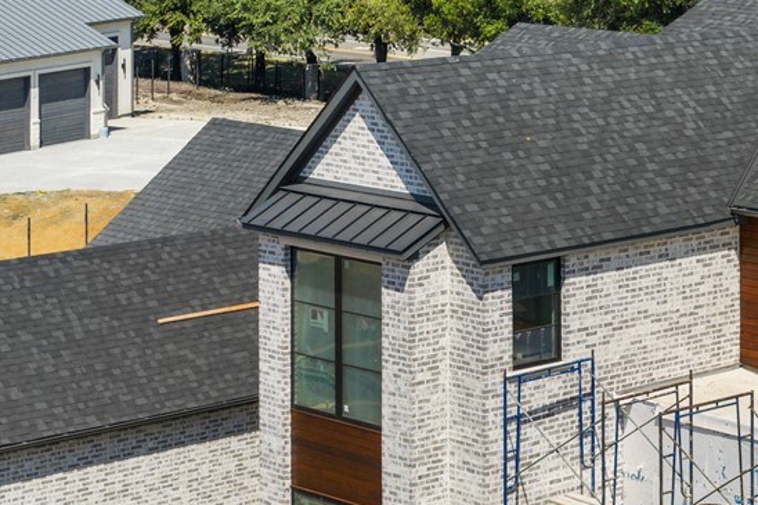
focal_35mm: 111
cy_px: 567
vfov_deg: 12.1
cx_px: 1154
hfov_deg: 16.7
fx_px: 2336
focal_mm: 14.45
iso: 160
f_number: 2.8
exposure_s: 1/1000
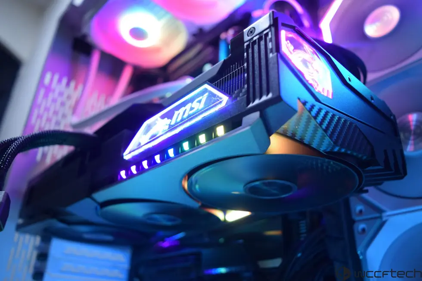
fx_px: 369
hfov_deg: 59.5
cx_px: 211
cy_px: 140
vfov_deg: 41.7
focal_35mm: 32
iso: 1600
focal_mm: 21
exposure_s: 1/8
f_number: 3.8
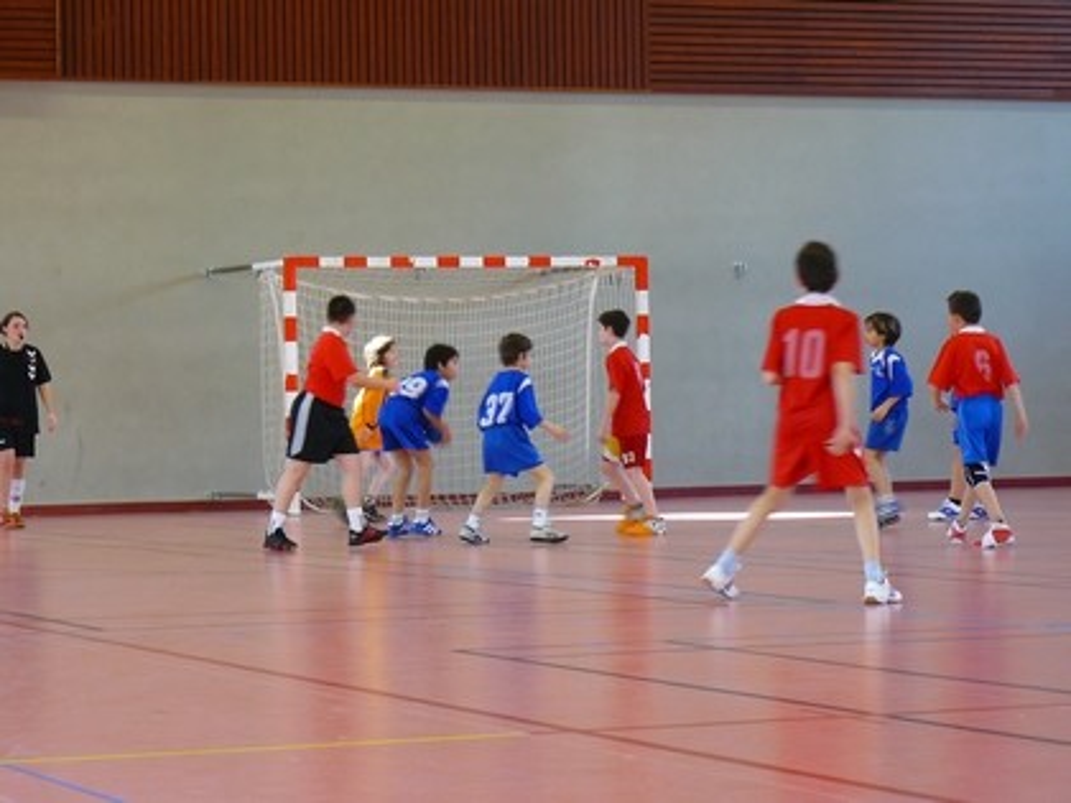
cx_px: 536
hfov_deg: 16.1
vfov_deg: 12.1
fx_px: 3775
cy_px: 402
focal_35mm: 122
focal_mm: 20.3
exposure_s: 1/30
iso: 100
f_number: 3.2
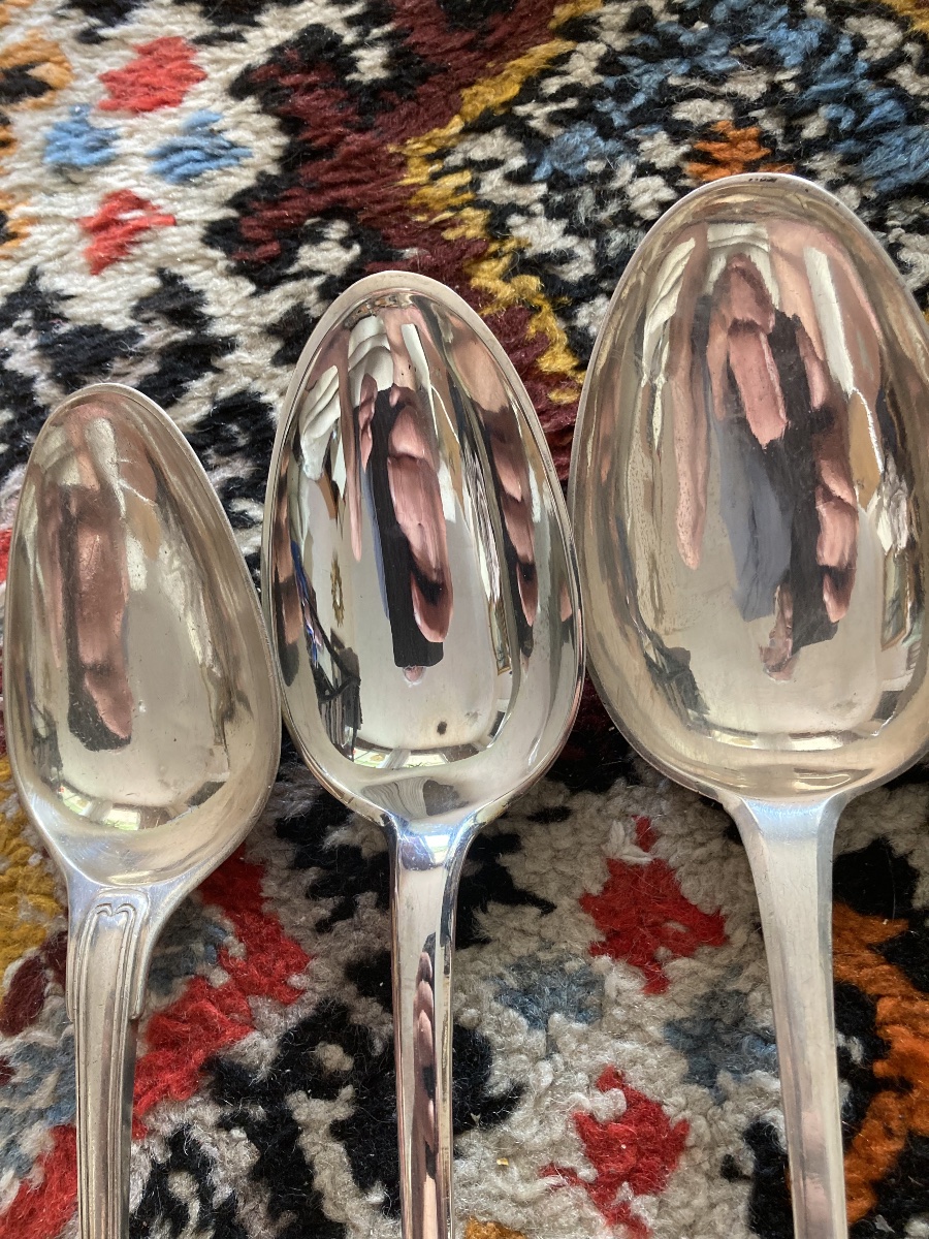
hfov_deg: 49.7
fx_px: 1002
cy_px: 620
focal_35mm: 28
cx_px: 464
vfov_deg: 63.4
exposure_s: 1/60
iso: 160
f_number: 1.8
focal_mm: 3.99
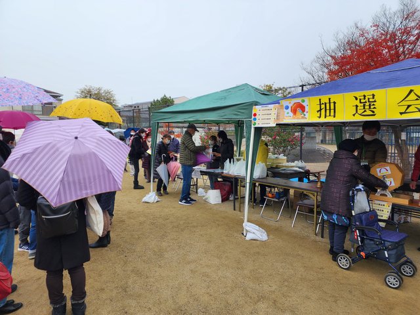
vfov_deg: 58.9
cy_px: 158
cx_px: 210
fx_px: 279
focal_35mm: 23
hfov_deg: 73.9
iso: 16
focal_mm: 6.4
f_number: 1.8
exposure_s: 1/180
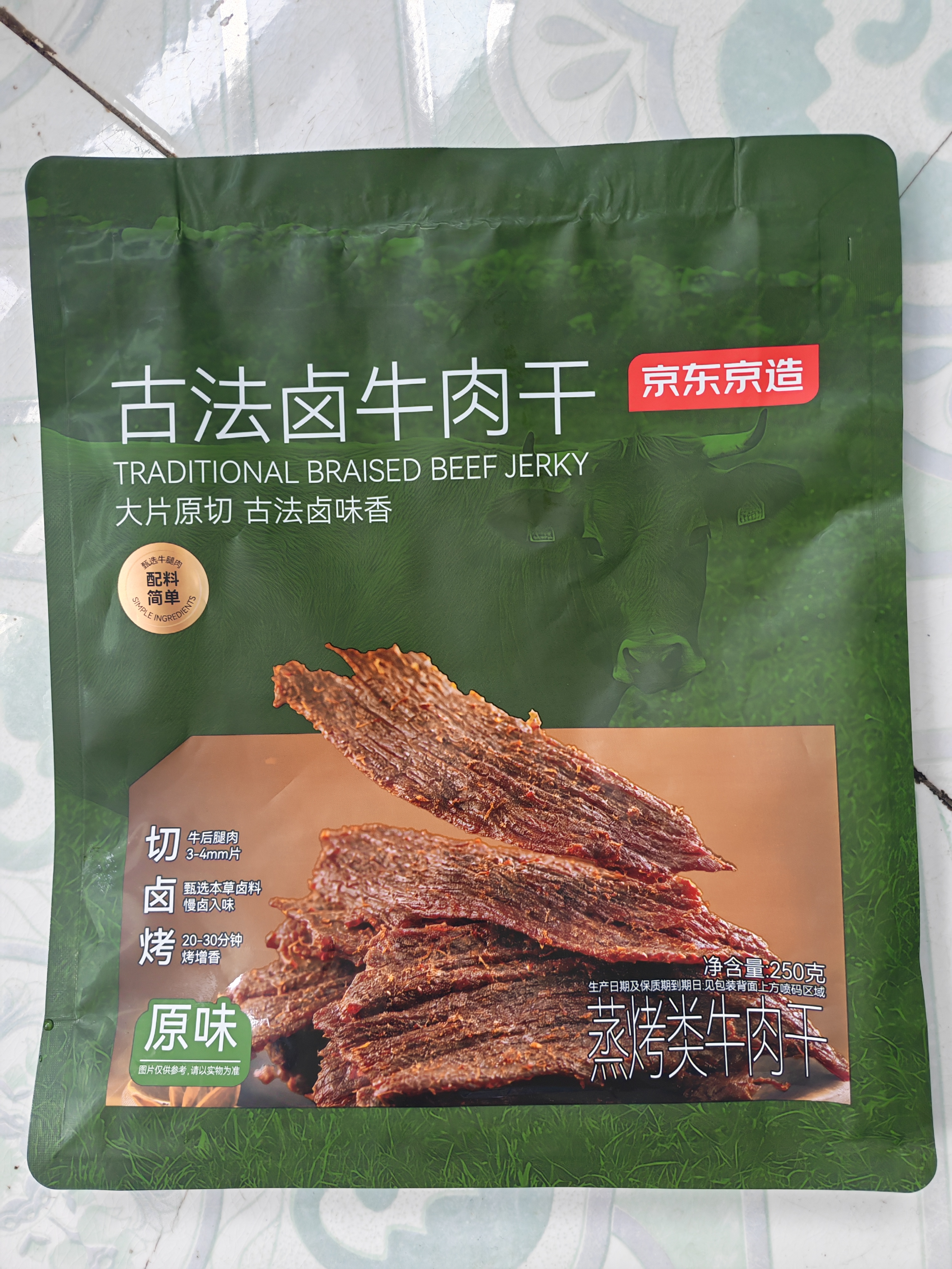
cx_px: 476
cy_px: 634
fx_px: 880
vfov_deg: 71.6
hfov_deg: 56.8
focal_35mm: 24
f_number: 1.95
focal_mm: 6.67
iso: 200
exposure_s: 1/100
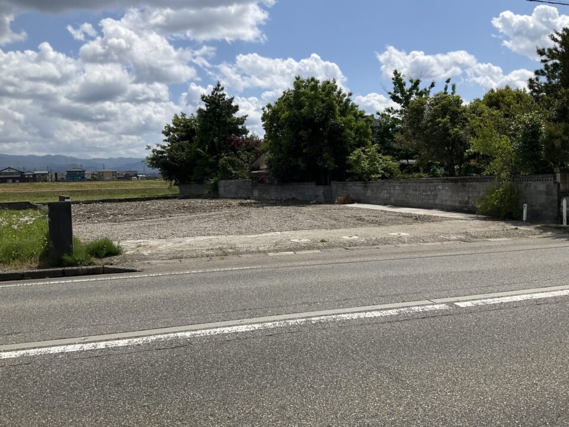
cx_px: 284
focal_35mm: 29
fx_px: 477
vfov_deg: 48.2
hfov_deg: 61.7
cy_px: 214
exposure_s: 1/3788
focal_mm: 3
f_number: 1.8
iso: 25
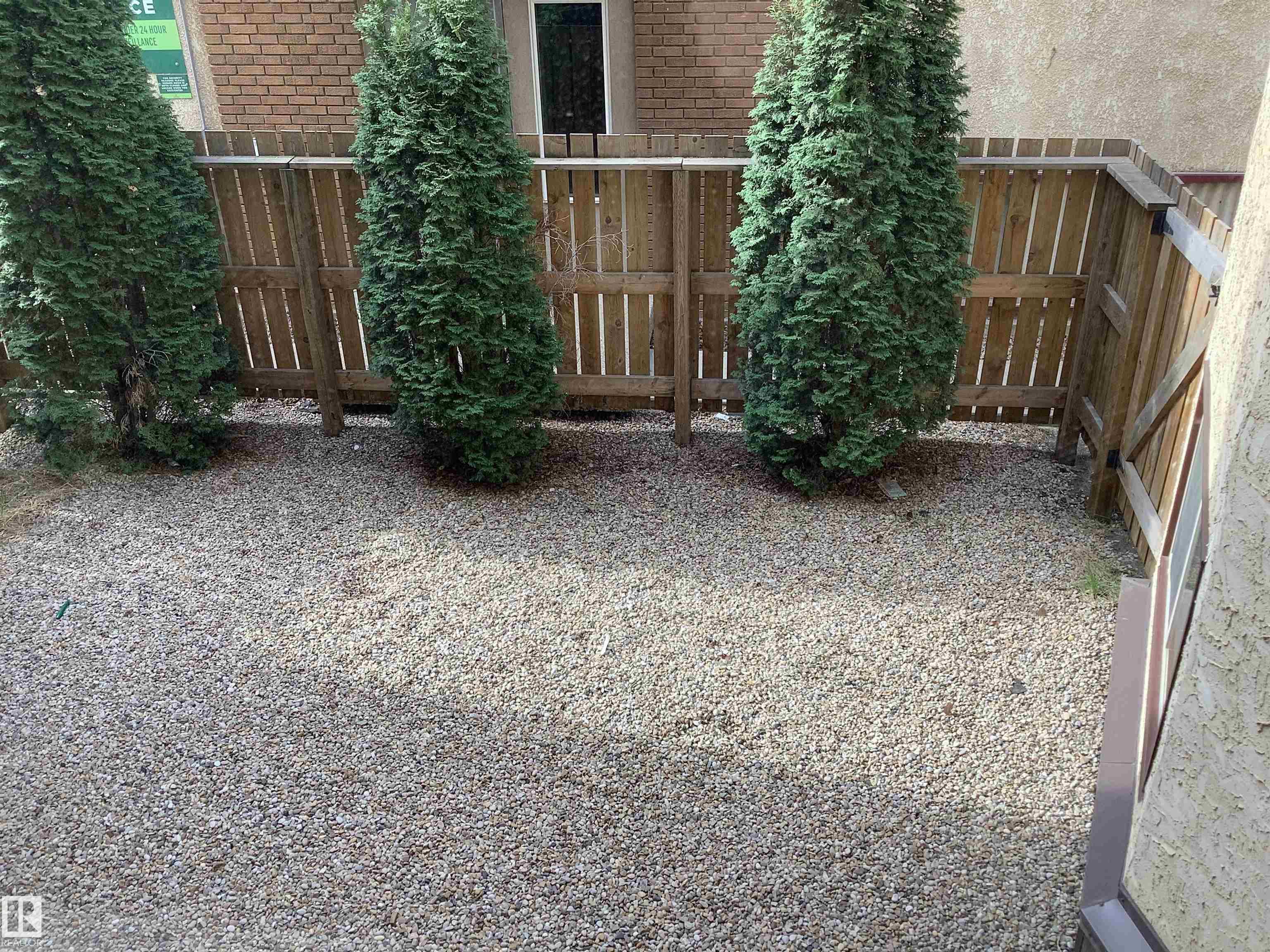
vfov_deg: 45.4
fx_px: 1137
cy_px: 476
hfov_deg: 58.4
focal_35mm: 31
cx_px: 635
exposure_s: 1/120
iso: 50
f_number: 2.4
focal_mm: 3.3
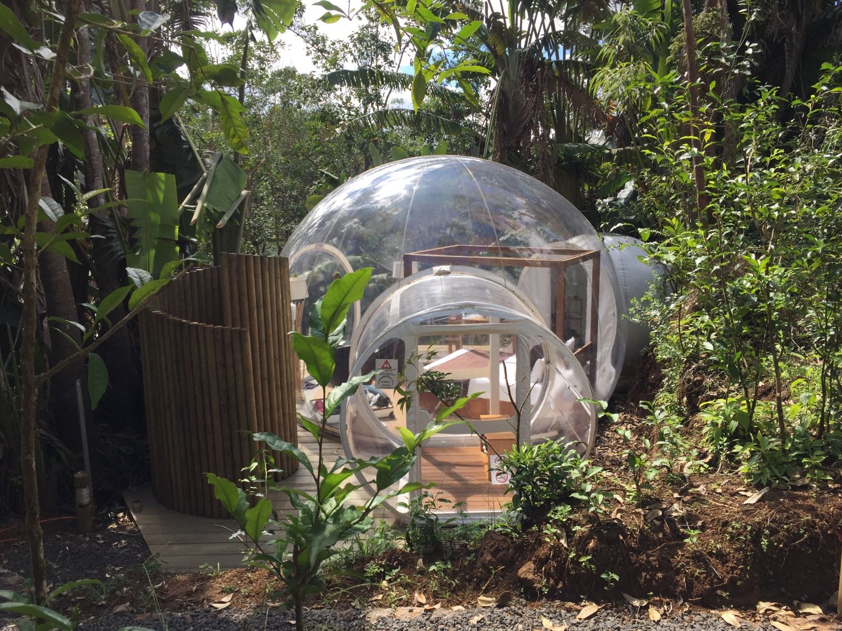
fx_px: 705
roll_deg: -0.6
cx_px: 421
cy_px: 316
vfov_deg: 48.2
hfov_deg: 61.7
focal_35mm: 29
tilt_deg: -11.3
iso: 32
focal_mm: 4.15
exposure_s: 1/964
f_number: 2.2
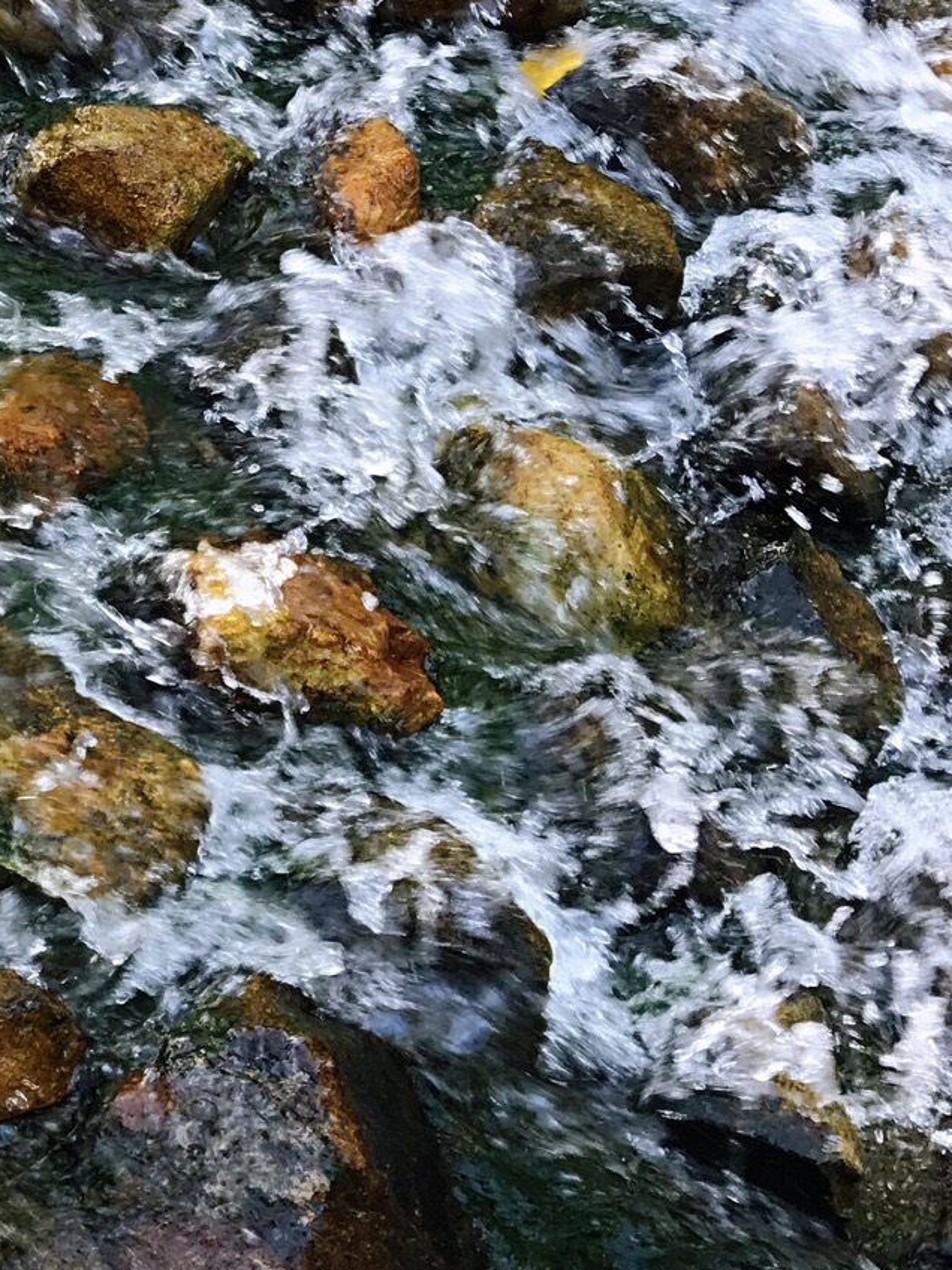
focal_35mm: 66
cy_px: 550
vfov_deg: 29.4
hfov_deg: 21.7
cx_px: 61
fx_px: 2420
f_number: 1.8
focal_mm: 3.99
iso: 40
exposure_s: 1/100
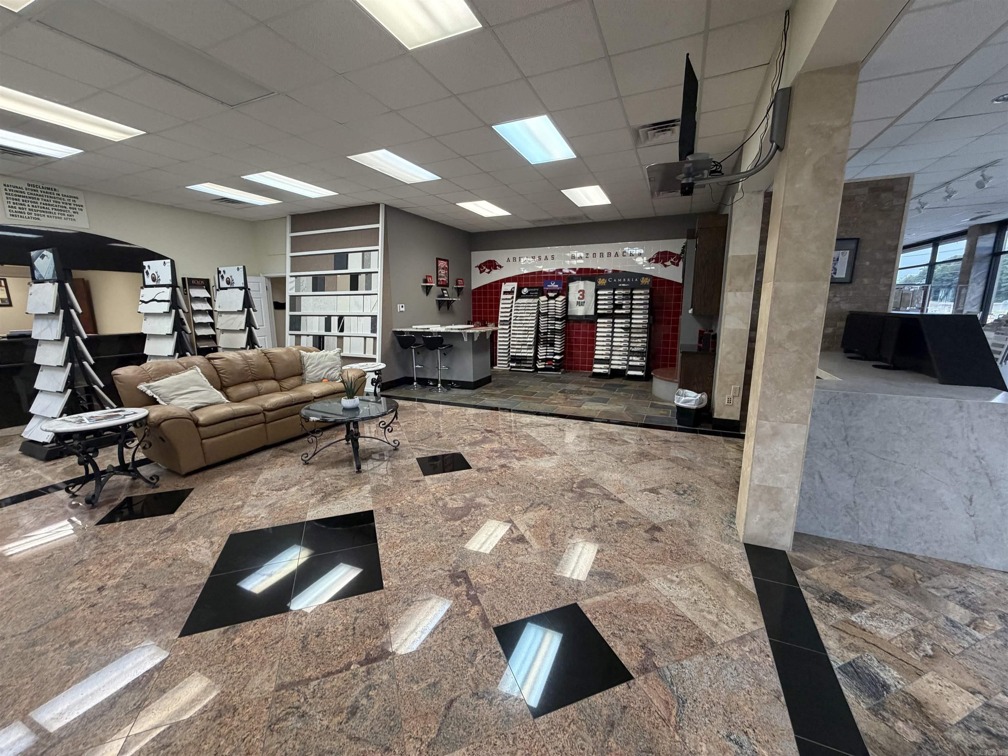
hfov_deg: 102.1
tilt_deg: -10.7
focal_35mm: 14
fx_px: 408
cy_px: 378
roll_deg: +0.4
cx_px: 504
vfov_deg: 85.7
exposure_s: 1/120
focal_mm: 2.22
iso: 250
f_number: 2.2
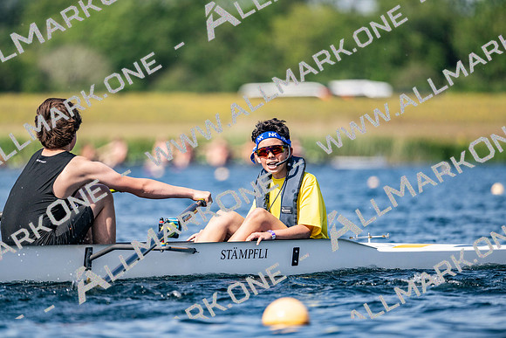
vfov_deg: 3.4
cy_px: 169
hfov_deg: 5.2
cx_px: 253
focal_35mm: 400
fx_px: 5623
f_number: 4.5
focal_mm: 400
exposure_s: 1/2500
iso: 220
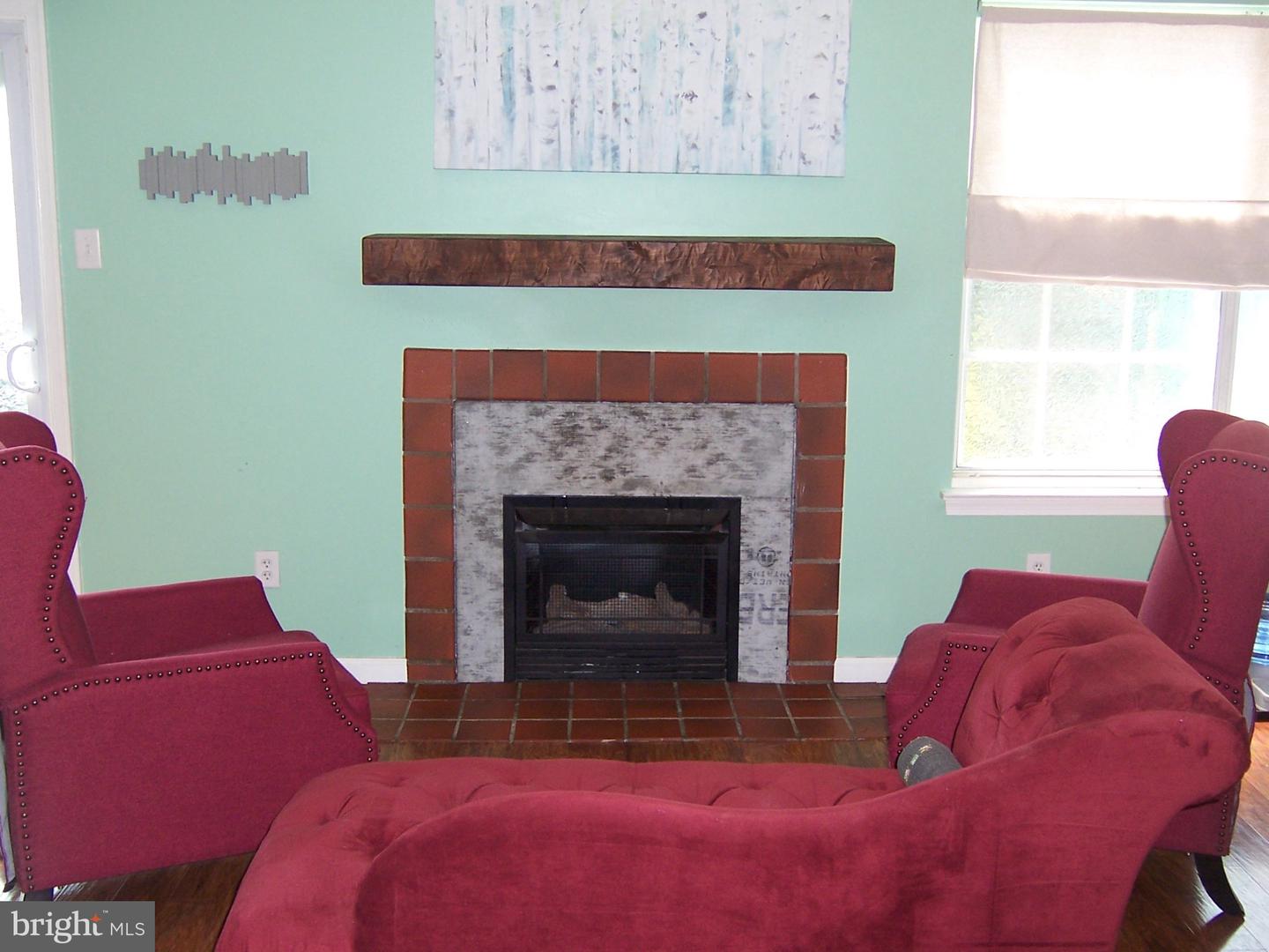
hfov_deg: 46.8
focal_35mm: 40
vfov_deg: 36.0
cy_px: 476
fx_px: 1466
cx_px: 634
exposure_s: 1/60
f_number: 3.4
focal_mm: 6.7
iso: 140
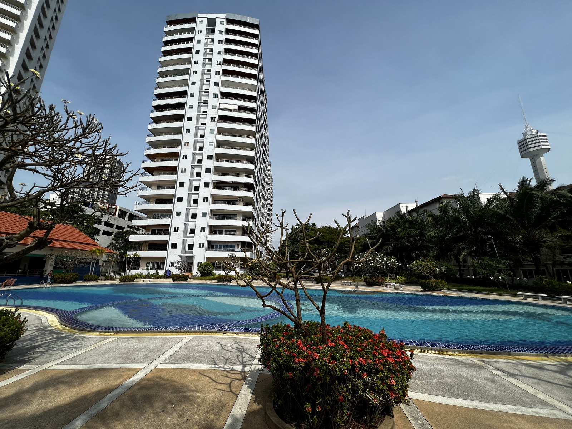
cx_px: 286
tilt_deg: +14.0
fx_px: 215
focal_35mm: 13
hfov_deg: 106.2
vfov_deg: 89.9
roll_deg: +0.2
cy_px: 214
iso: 32
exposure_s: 1/2874
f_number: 1.8
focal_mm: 1.57
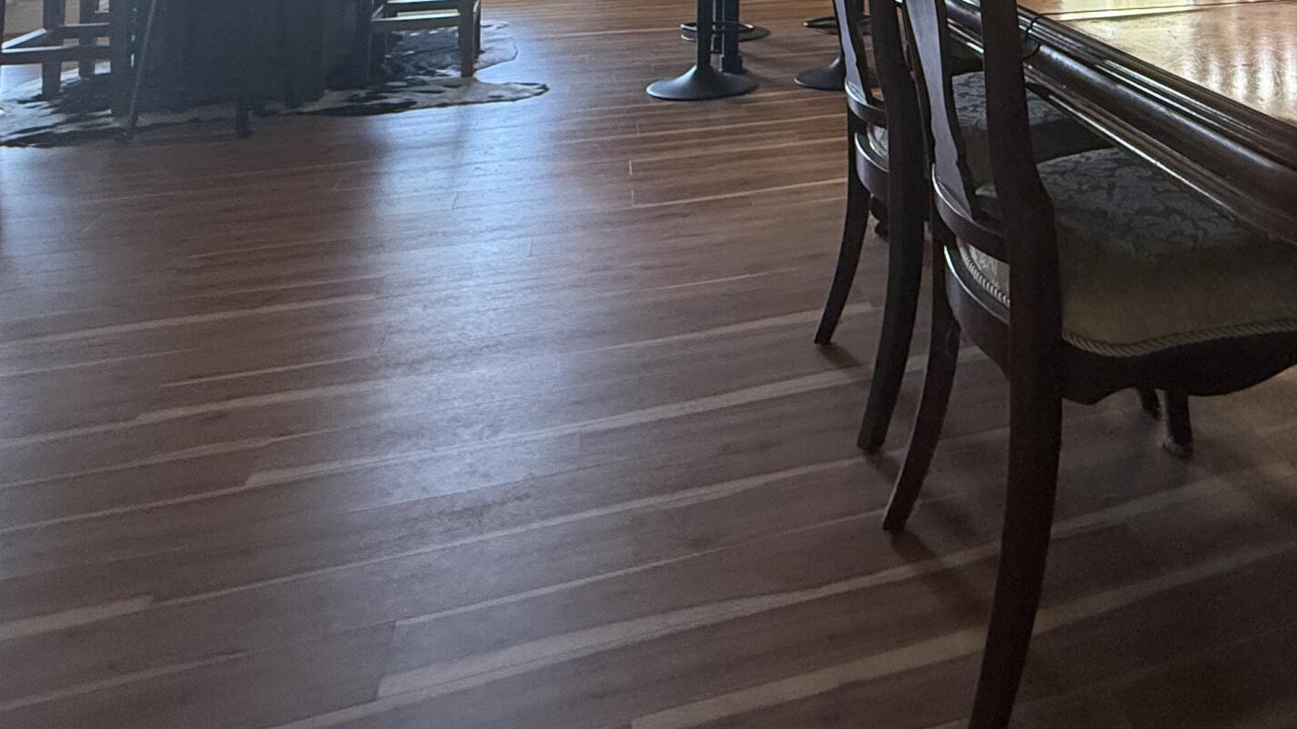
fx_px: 1100
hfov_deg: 57.1
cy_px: -238
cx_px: 1013
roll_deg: +0.3
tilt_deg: +3.9
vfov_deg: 29.1
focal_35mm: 32
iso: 400
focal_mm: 2.22
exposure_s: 1/120
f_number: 2.2
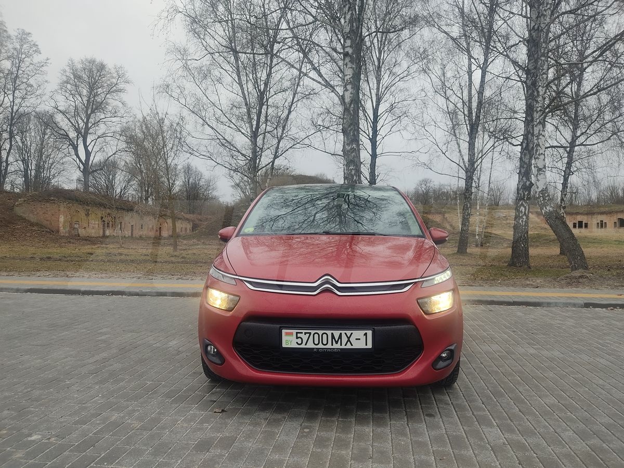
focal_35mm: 26
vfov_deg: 53.1
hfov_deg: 67.3
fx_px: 469
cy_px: 234
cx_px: 312
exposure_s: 1/216
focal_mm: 4.74
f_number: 1.79
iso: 100
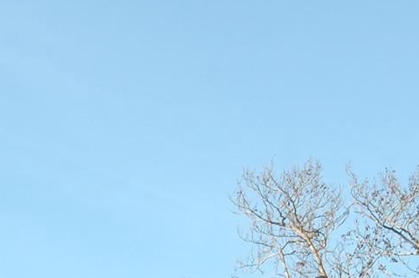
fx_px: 2606
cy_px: 582
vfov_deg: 5.9
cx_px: 158
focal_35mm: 224
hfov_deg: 9.2
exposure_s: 1/200
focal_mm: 35
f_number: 7.1
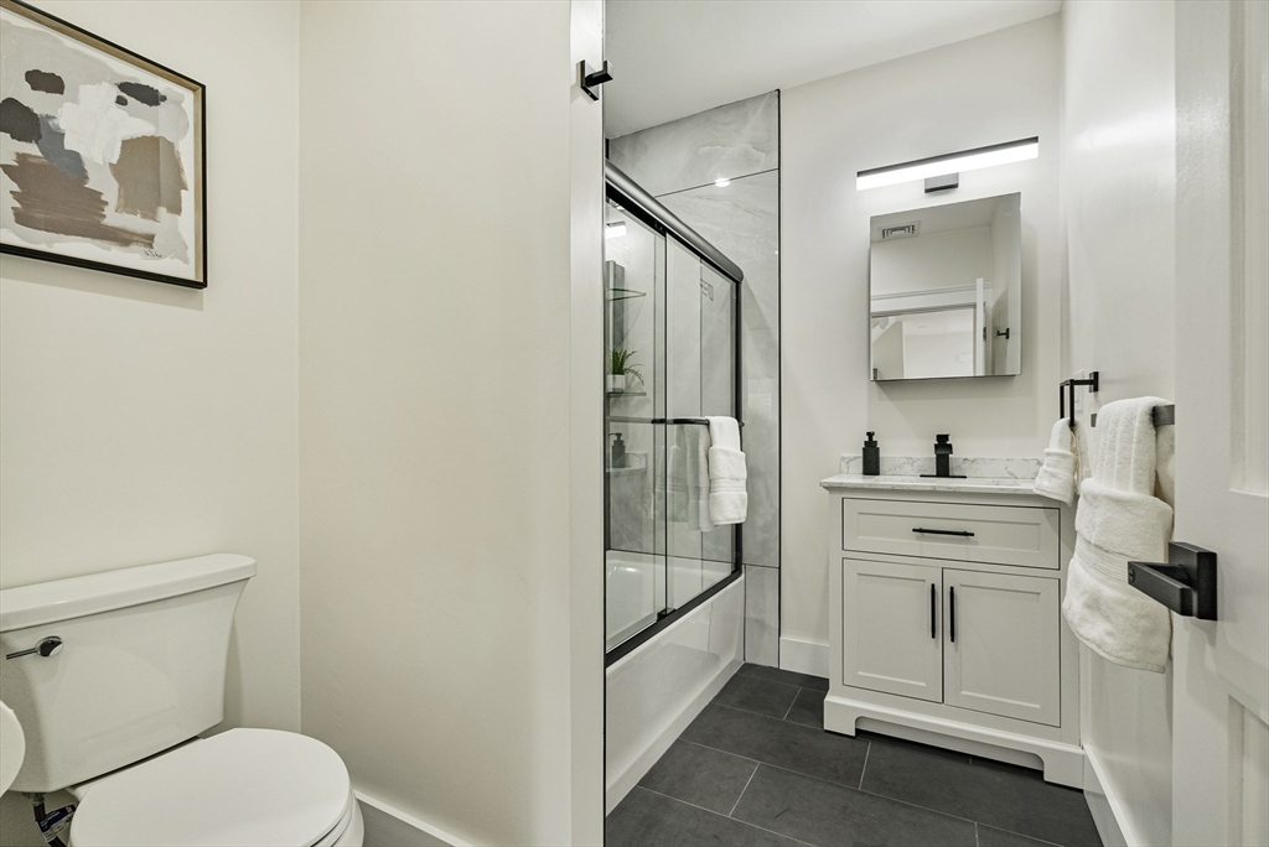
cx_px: 634
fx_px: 564
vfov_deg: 73.8
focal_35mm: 16
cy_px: 424
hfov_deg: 96.7
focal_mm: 16
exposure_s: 1/10
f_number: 9
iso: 320
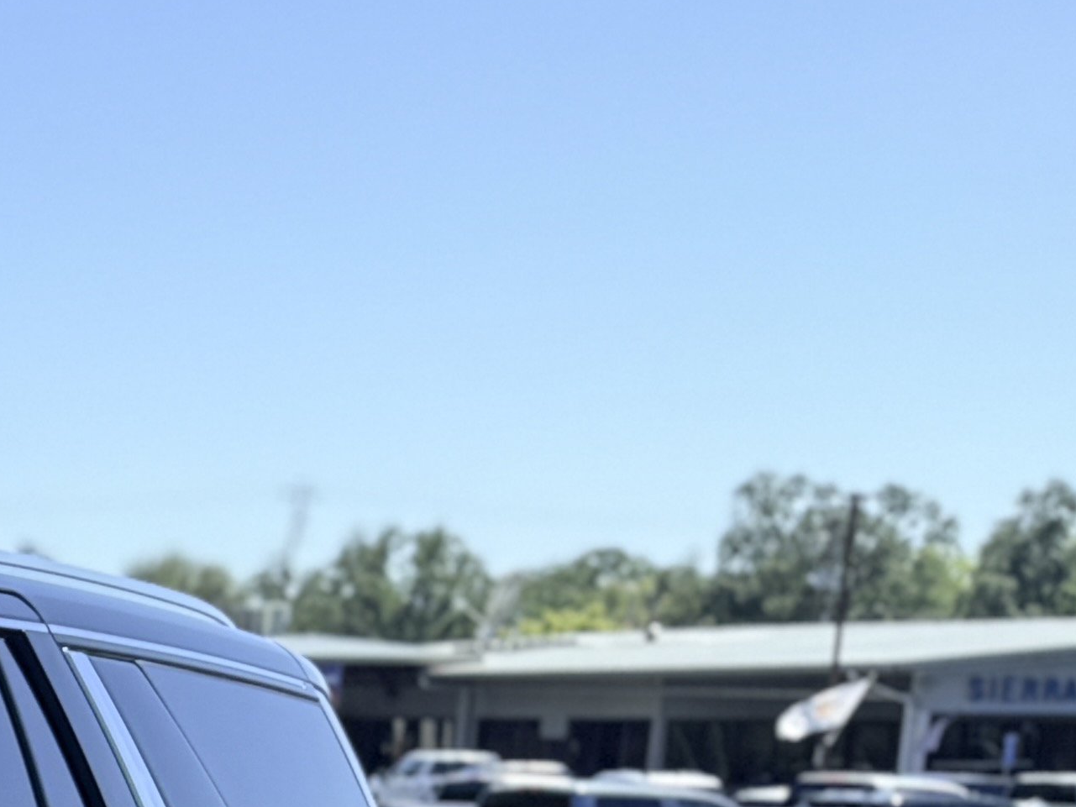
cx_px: -1226
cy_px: 1359
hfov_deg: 14.5
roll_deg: -0.4
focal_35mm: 107
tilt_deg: -11.4
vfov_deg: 12.8
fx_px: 3326
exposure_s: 1/2169
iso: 80
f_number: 1.78
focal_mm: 6.76
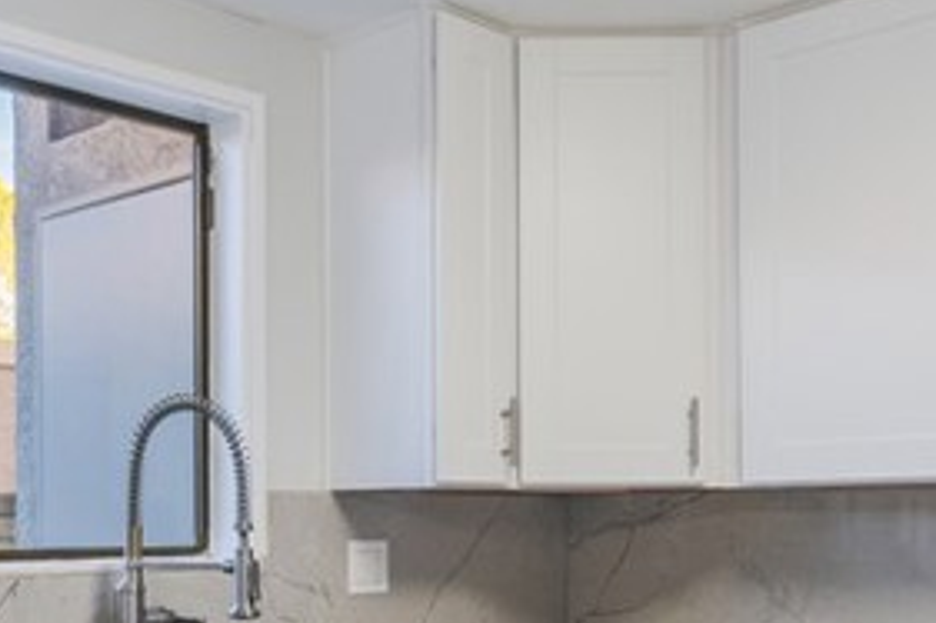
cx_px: 356
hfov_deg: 38.7
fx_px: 1325
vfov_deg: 25.8
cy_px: 533
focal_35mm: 51
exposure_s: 1/15
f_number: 7.1
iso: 100
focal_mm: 14
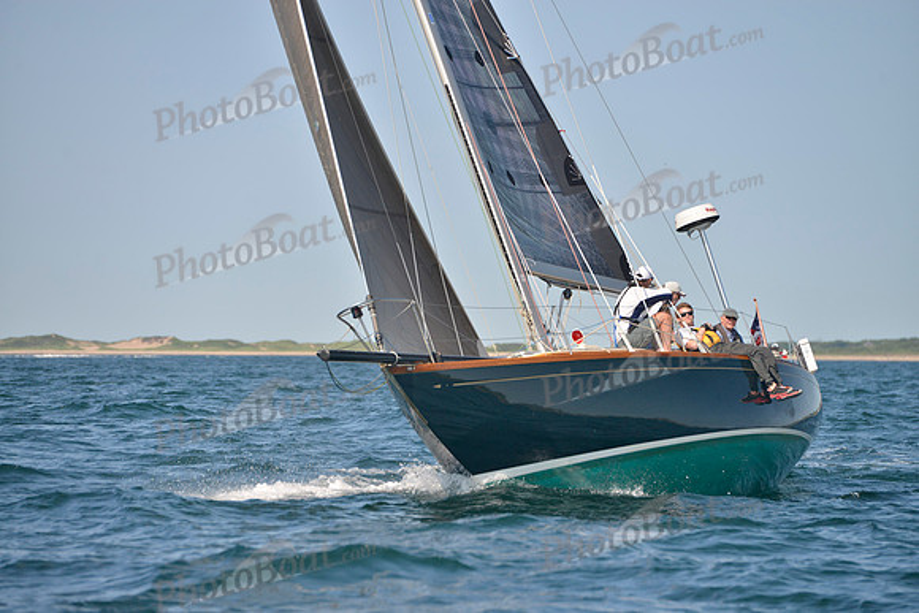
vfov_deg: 6.9
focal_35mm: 200
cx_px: 460
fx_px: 5107
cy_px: 306
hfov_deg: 10.3
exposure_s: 1/1000
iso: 400
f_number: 5.6
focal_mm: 200
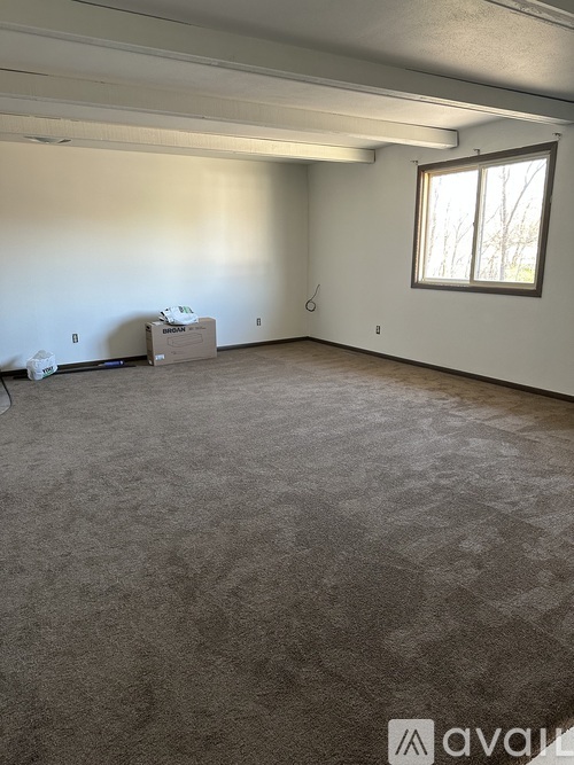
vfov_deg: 71.6
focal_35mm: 24
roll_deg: +0.7
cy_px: 382
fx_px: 531
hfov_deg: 56.8
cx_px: 287
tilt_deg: -14.0
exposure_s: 1/67
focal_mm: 6.86
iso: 250
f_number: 1.78
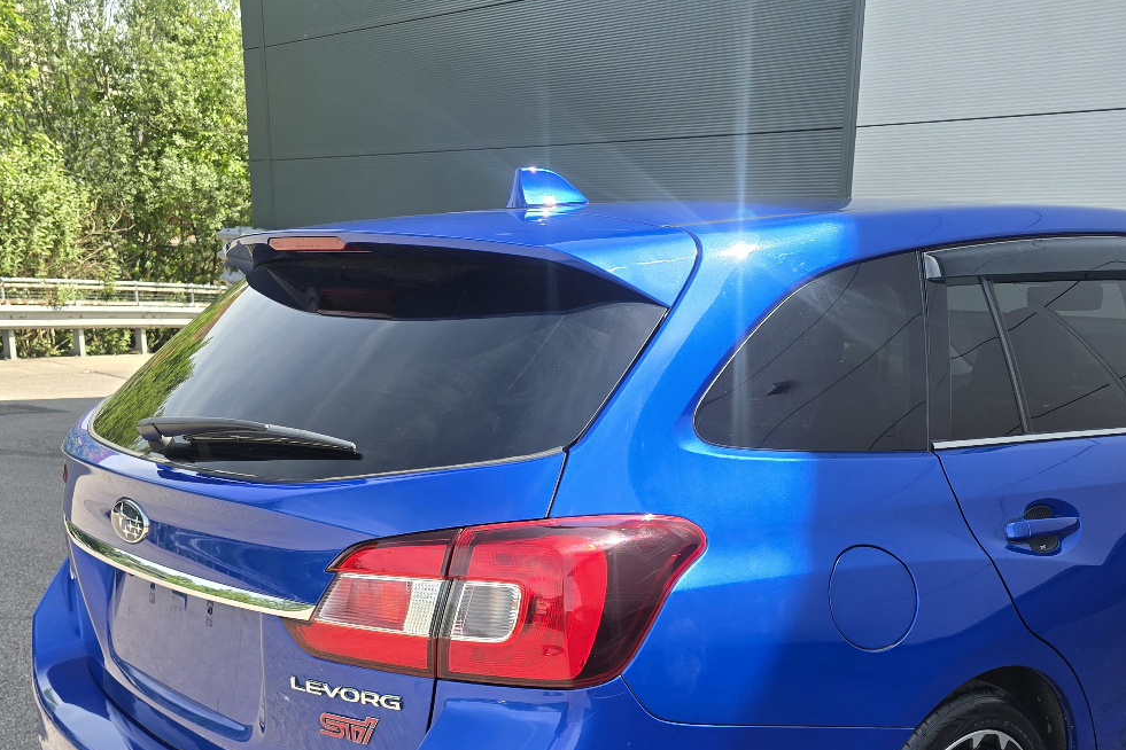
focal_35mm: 39
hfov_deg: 49.0
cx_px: 708
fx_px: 1220
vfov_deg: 32.8
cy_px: 648
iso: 12
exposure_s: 1/233
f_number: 1.7
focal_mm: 6.3
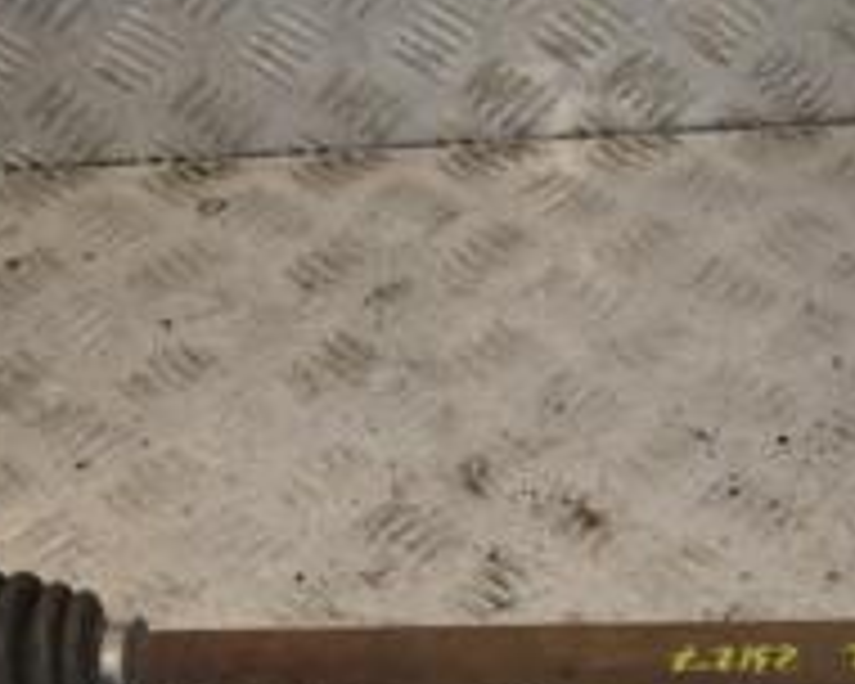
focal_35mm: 93
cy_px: 608
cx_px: 778
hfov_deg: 20.1
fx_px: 2366
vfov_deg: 16.3
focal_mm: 21
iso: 800
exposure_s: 1/200
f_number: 9
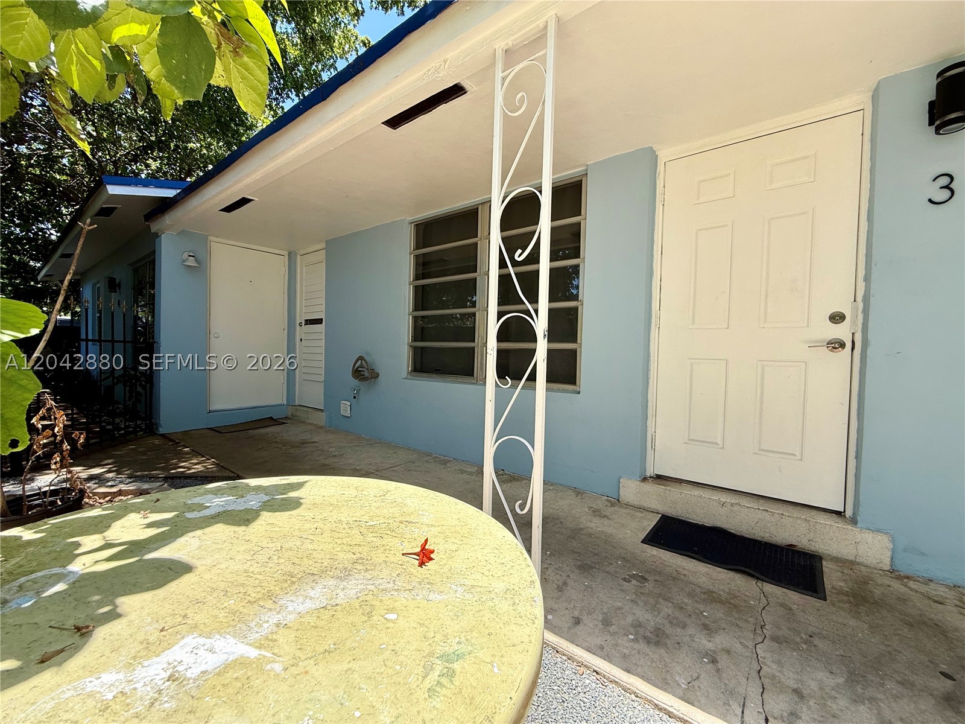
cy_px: 362
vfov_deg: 85.7
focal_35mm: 14
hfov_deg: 102.1
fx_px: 390
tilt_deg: -1.2
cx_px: 482
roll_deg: -1.9
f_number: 2.2
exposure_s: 1/468
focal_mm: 2.22
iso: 64
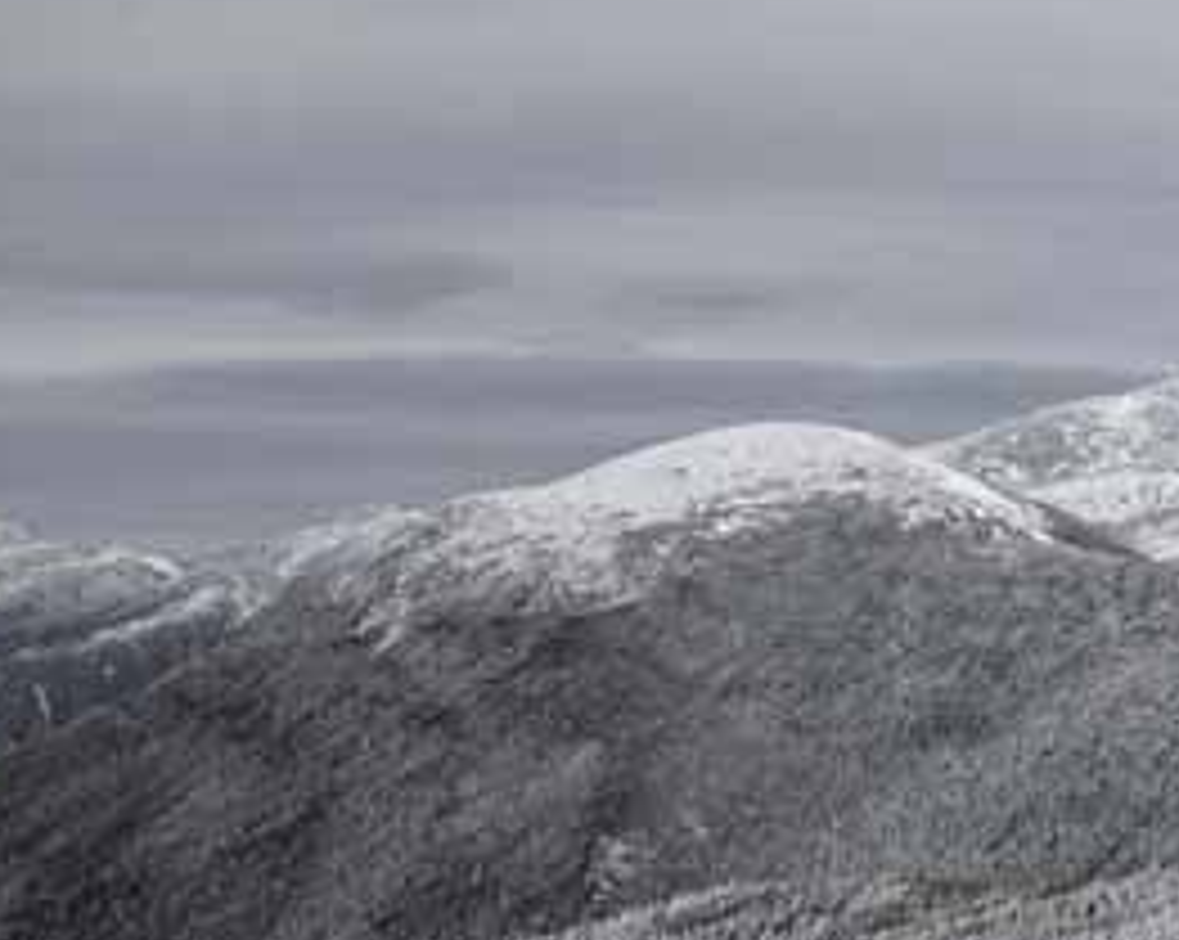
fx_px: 3102
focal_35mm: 89
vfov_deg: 17.2
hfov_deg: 21.0
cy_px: 553
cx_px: 1089
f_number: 5.6
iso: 100
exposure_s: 1/2000
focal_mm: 31
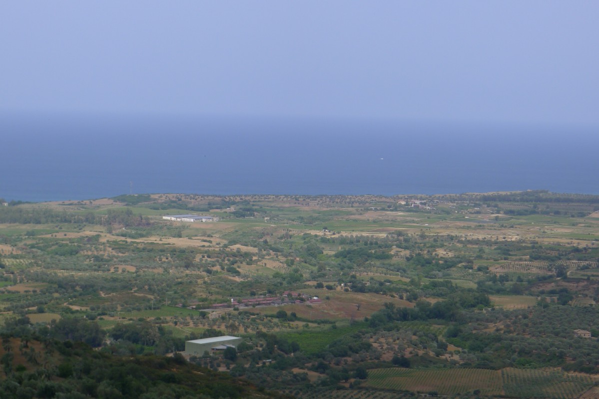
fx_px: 1697
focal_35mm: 102
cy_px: 200
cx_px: 300
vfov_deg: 13.4
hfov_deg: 20.0
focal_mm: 19.2
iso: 80
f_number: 4
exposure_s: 1/800
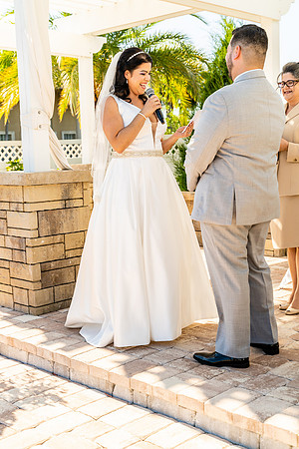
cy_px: 224
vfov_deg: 40.3
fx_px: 610
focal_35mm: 49
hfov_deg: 27.5
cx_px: 150
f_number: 4.5
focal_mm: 49
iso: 100
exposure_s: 1/200
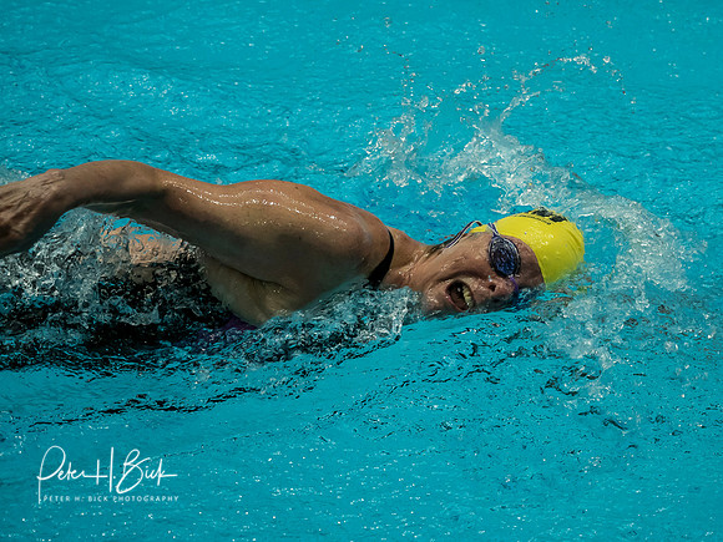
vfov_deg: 13.7
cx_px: 477
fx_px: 2249
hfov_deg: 18.2
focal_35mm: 108
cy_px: 210
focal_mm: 40
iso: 1600
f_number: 2.8
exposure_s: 1/1000
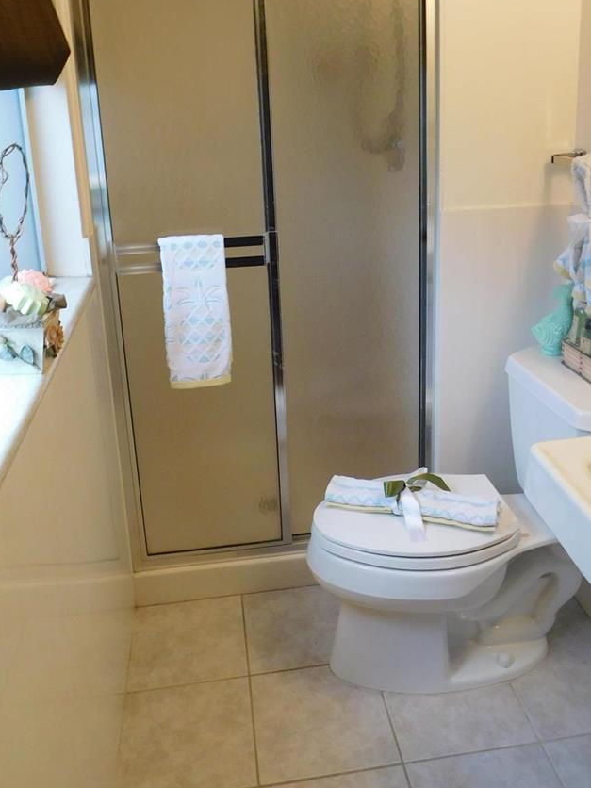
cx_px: 314
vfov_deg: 54.6
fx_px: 751
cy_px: 284
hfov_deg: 42.9
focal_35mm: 33
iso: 200
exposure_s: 1/30
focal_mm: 4
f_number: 3
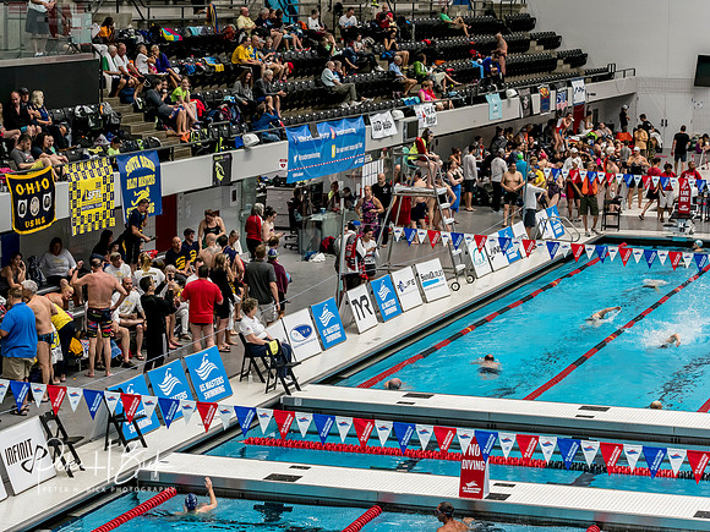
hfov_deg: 17.9
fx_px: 2256
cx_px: 355
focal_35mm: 110
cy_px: 266
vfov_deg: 13.5
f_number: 4.5
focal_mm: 55
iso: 2000
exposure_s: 1/320
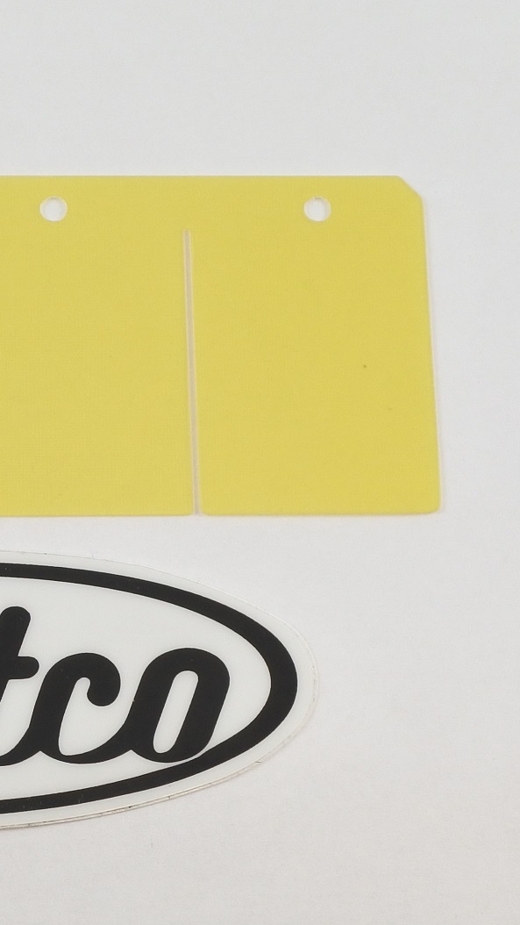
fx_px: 1446
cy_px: 456
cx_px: -68
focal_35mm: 59
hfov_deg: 19.4
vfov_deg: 35.4
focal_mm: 14
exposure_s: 1/160
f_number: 4
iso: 400
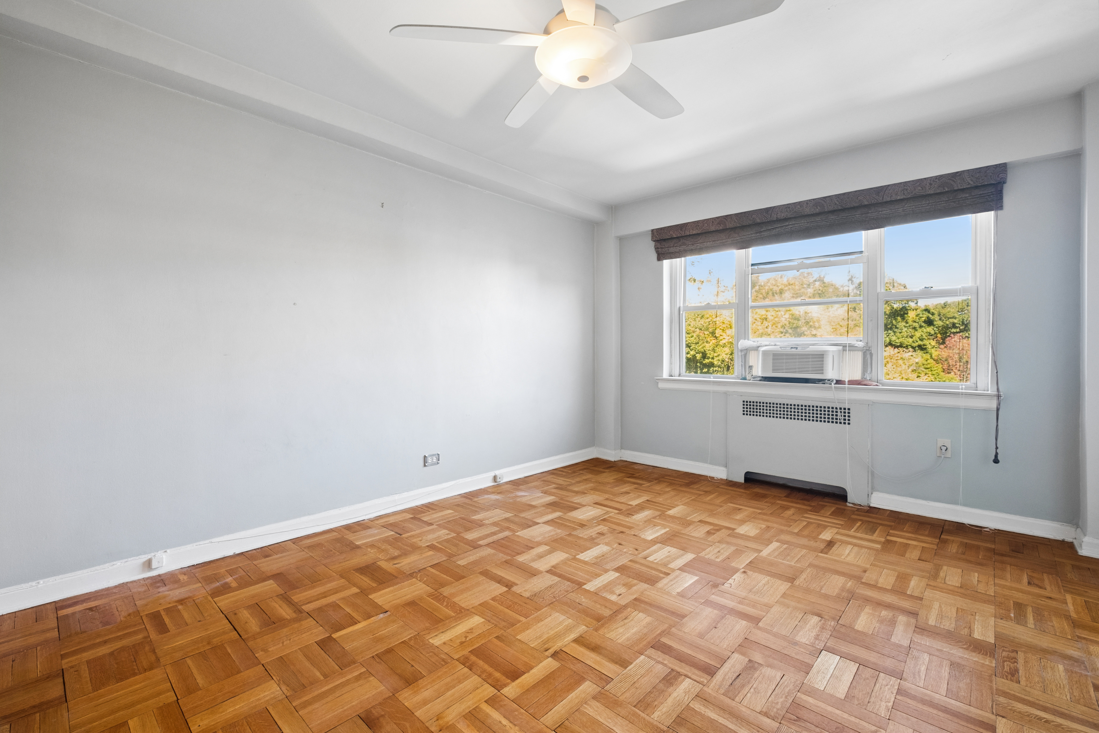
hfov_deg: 100.4
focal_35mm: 15
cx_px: 550
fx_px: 458
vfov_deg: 77.3
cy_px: 366
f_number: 8
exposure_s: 1/2.5
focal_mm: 10
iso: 640
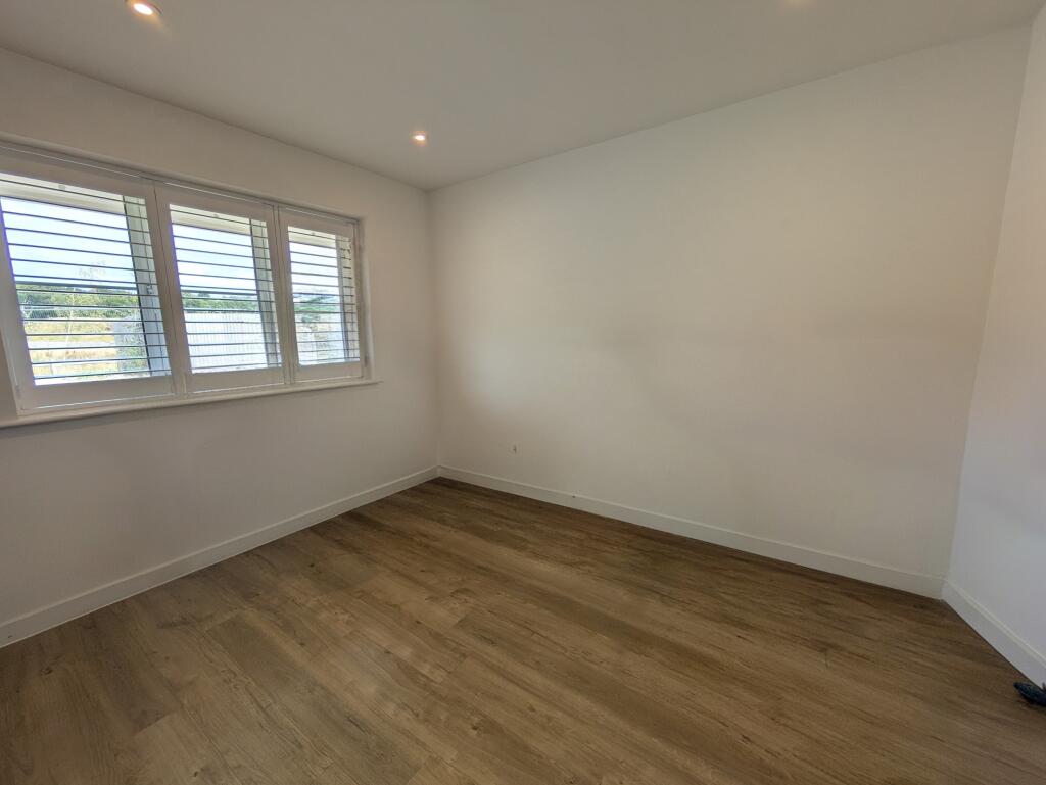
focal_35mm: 14
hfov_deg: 102.0
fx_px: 423
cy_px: 392
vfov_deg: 85.7
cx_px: 523
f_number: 2.2
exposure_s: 1/269
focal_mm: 1.83
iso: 53
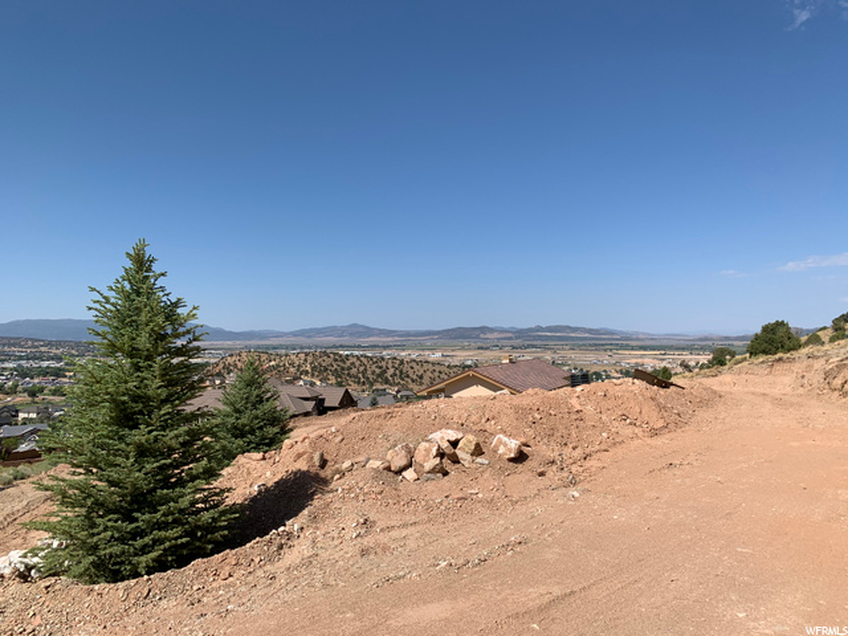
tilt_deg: +3.7
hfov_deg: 67.3
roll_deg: -0.2
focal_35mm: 26
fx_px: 637
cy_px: 318
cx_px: 424
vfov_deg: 53.1
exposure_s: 1/3185
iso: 25
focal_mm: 4.25
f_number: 1.8
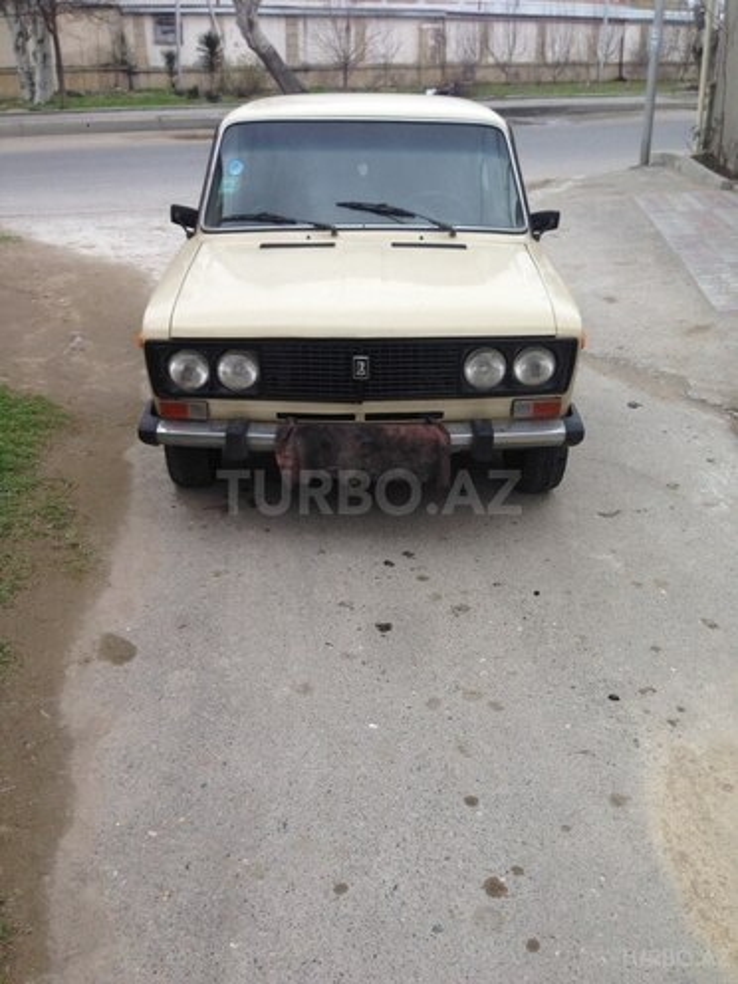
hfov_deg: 42.9
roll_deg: -1.1
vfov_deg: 55.4
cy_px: 492
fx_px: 938
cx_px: 369
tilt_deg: -21.6
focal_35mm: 33
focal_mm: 4.12
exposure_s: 1/274
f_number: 2.4
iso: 50
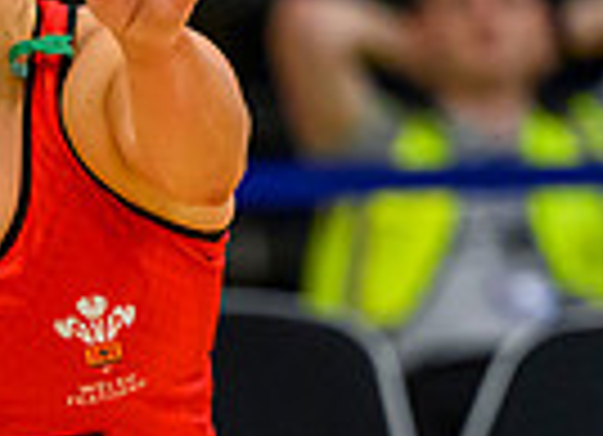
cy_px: 388
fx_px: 20404
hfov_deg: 1.7
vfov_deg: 1.2
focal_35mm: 1186
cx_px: -154
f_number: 3.2
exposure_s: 1/1000
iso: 4000
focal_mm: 200
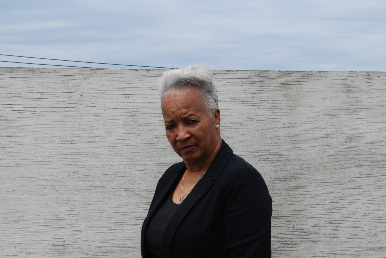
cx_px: 193
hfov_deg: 24.6
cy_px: 129
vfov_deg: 16.6
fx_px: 886
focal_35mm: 82
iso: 400
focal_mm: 55
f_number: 25
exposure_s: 1/125
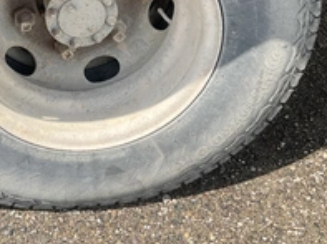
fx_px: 556
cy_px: 33
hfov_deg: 31.5
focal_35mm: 59
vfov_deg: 24.2
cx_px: 45
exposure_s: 1/606
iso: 25
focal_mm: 3
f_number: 1.8
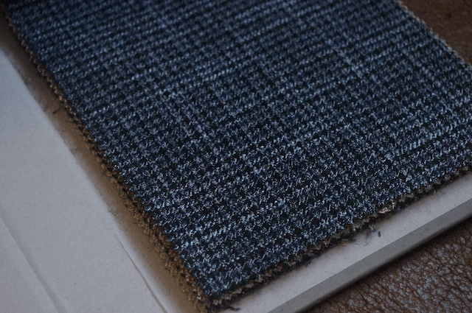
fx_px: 1074
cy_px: 156
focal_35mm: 82
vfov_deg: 16.6
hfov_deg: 24.8
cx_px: 236
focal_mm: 55
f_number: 8
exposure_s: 1/125
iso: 6400
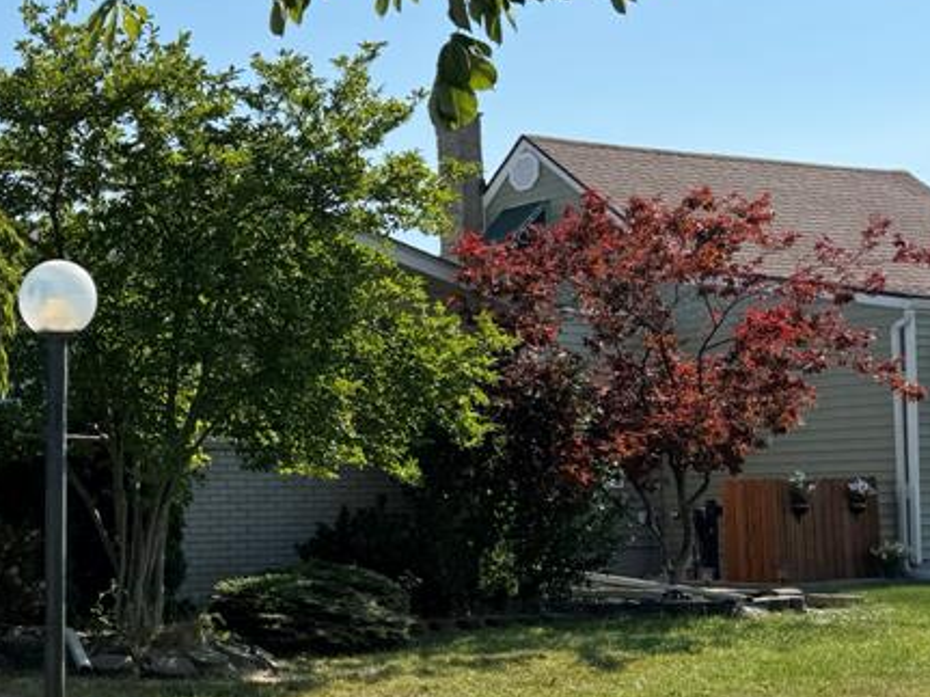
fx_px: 1531
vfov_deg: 25.6
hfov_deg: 30.8
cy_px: 421
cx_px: -47
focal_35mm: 57
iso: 80
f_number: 1.78
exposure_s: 1/3096
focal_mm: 6.76
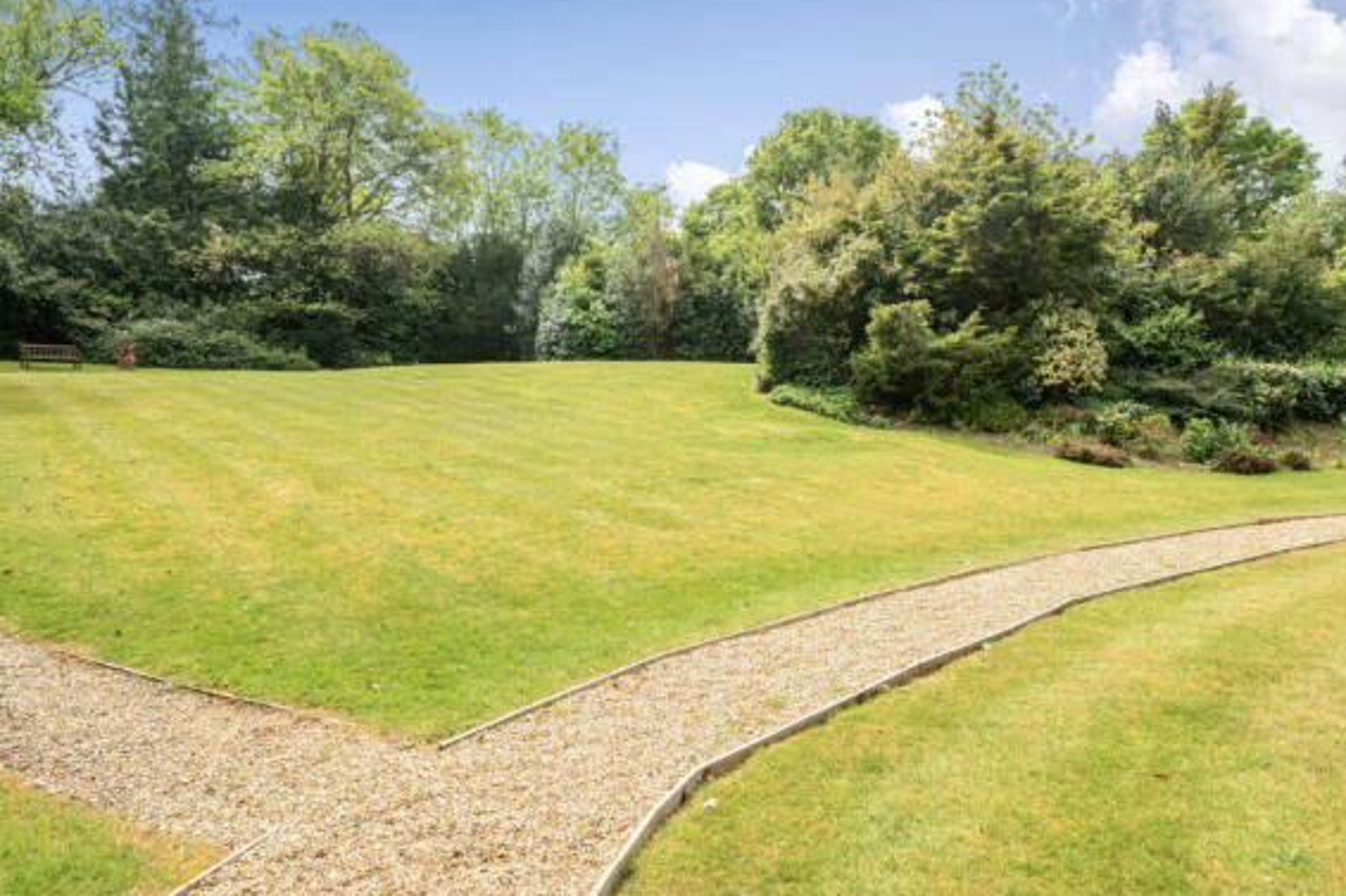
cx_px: 684
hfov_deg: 78.6
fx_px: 822
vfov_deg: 57.2
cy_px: 427
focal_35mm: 22
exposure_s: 1/400
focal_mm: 13
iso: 400
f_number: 8
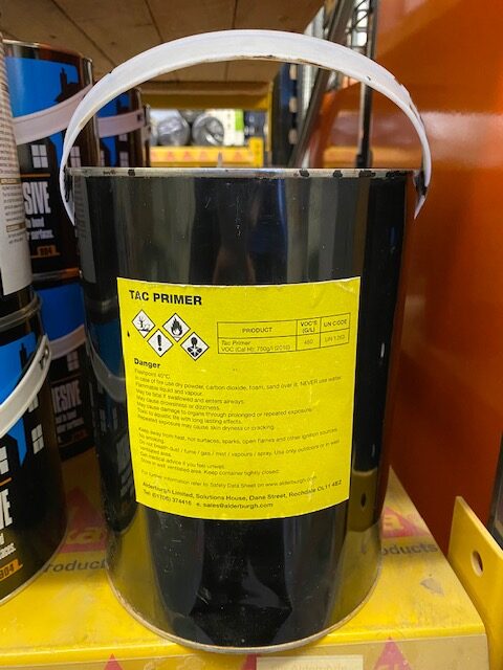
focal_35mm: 26
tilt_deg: -17.3
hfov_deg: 53.1
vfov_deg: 67.3
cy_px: 335
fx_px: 504
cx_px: 252
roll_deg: -0.2
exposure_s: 1/33
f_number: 1.8
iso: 500
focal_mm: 4.25
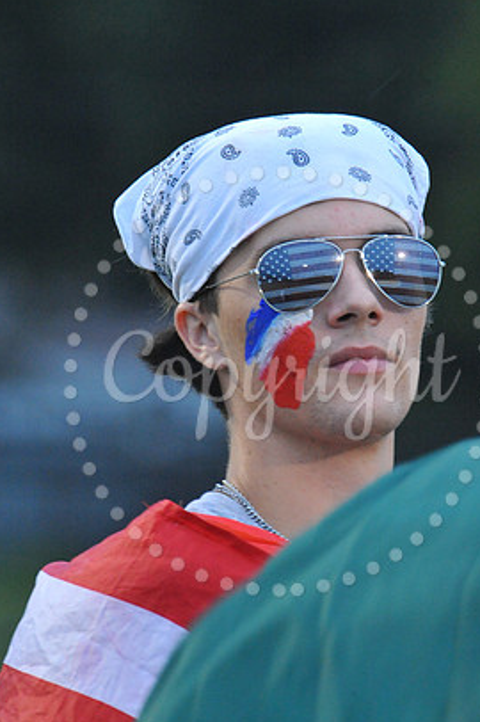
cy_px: 379
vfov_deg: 2.9
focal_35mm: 715
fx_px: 14323
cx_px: 279
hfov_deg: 1.9
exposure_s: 1/160
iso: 5000
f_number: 13
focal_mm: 500
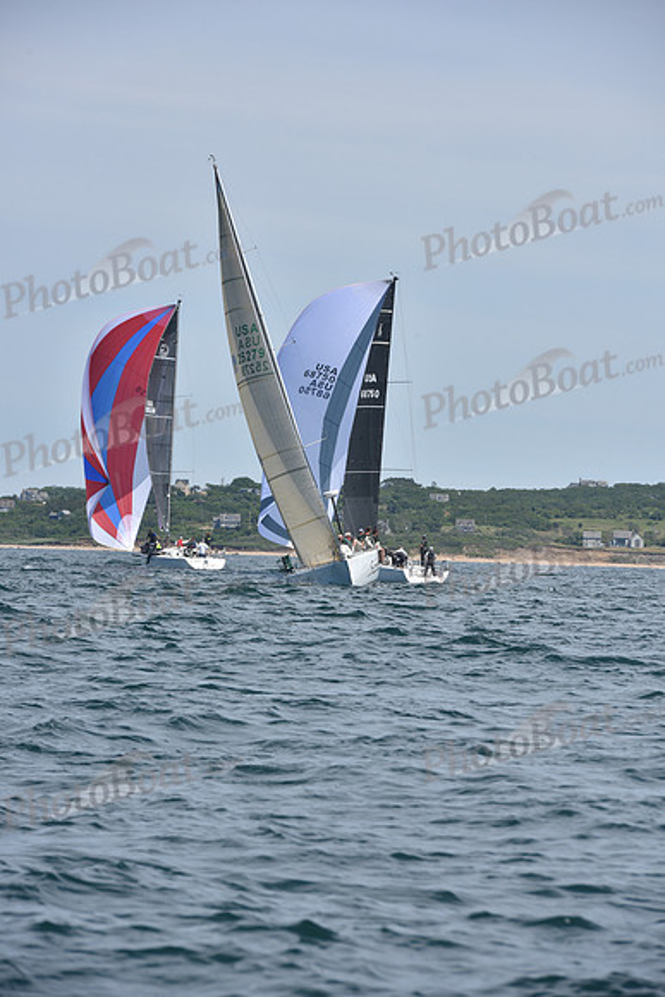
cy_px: 498
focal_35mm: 200
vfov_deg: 10.3
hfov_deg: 6.9
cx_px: 332
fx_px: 5538
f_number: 11
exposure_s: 1/800
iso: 250
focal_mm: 200
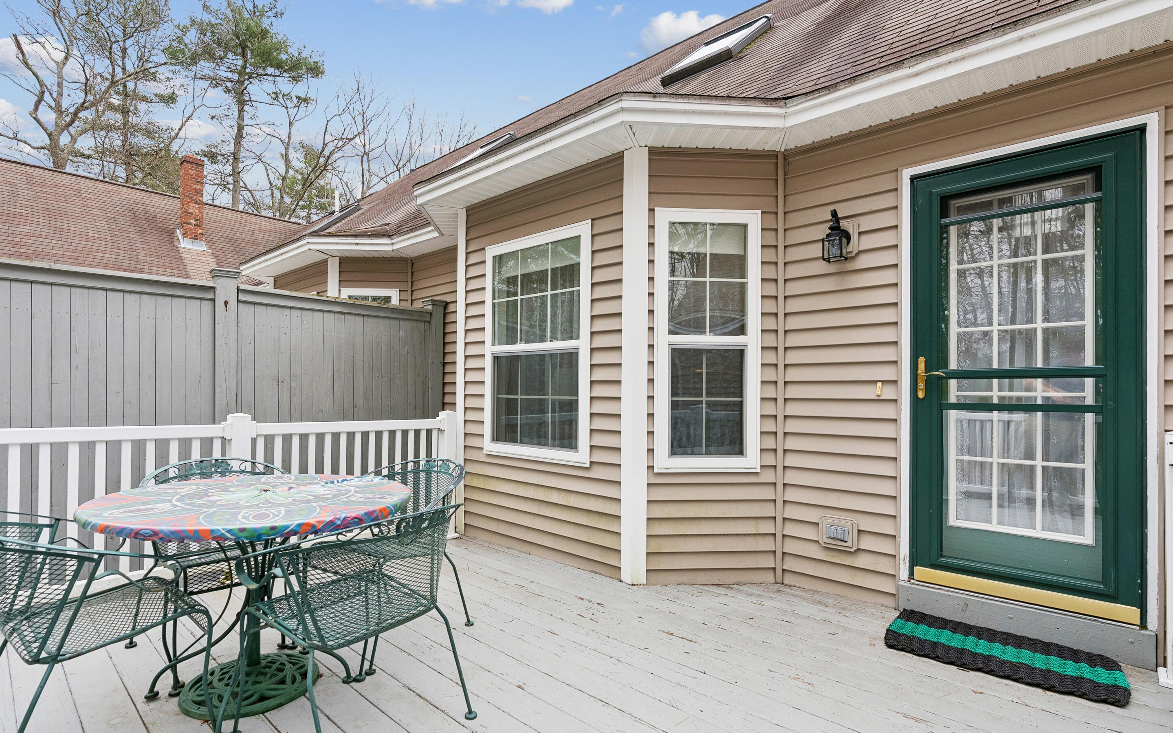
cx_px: 578
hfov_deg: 94.4
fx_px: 543
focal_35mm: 17
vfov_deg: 67.9
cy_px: 389
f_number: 7.1
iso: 320
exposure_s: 1/250
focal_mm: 16
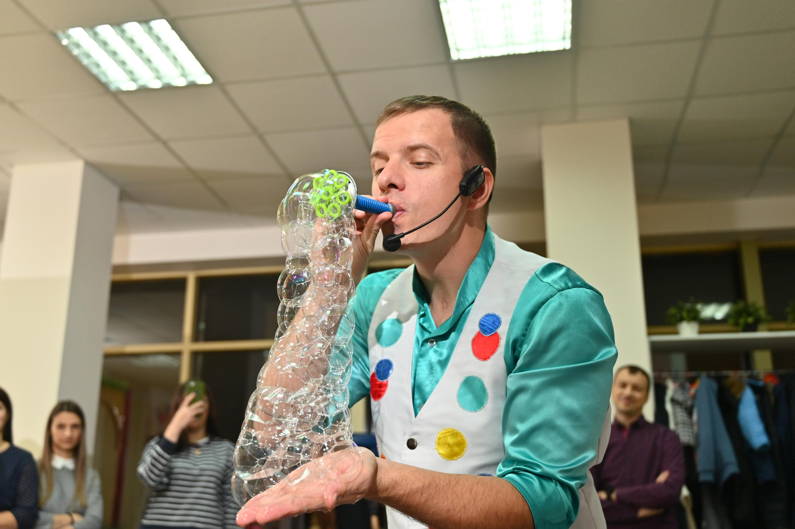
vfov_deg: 32.6
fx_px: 905
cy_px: 264
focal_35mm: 41
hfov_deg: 47.4
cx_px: 398
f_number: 4
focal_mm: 41
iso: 500
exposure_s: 1/160
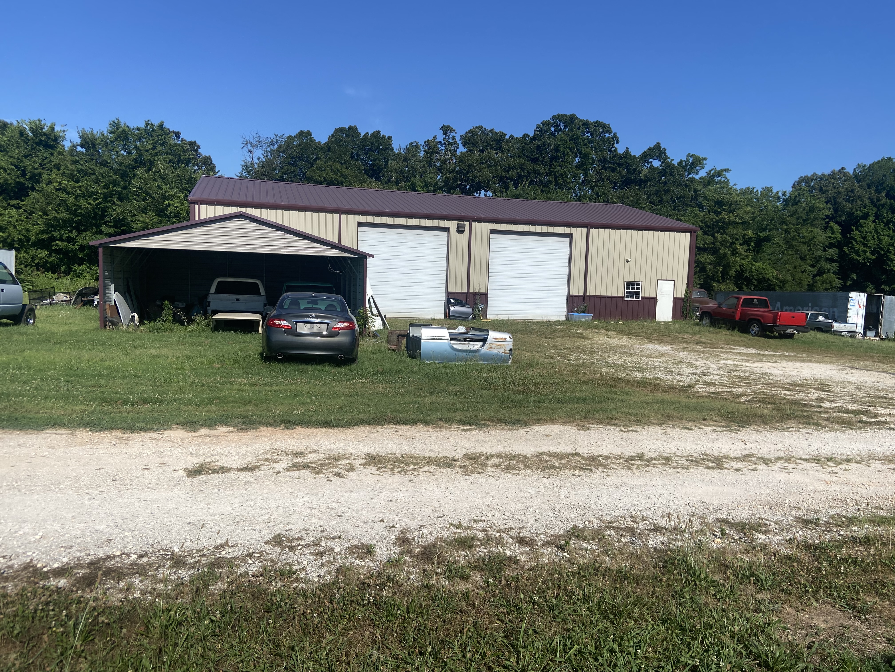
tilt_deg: -5.4
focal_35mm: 26
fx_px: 672
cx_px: 448
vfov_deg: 53.1
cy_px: 336
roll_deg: -1.2
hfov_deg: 67.3
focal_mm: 4.25
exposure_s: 1/4274
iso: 32
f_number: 1.8
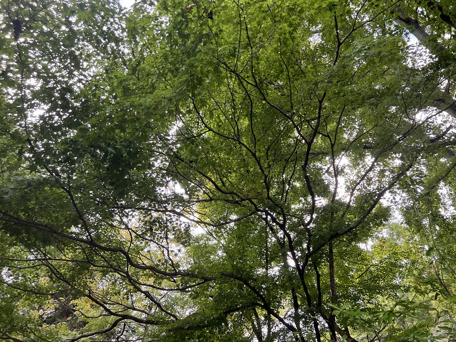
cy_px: 171
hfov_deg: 67.3
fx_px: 342
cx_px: 228
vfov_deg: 53.1
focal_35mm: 26
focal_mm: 5.7
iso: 64
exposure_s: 1/162
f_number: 1.5
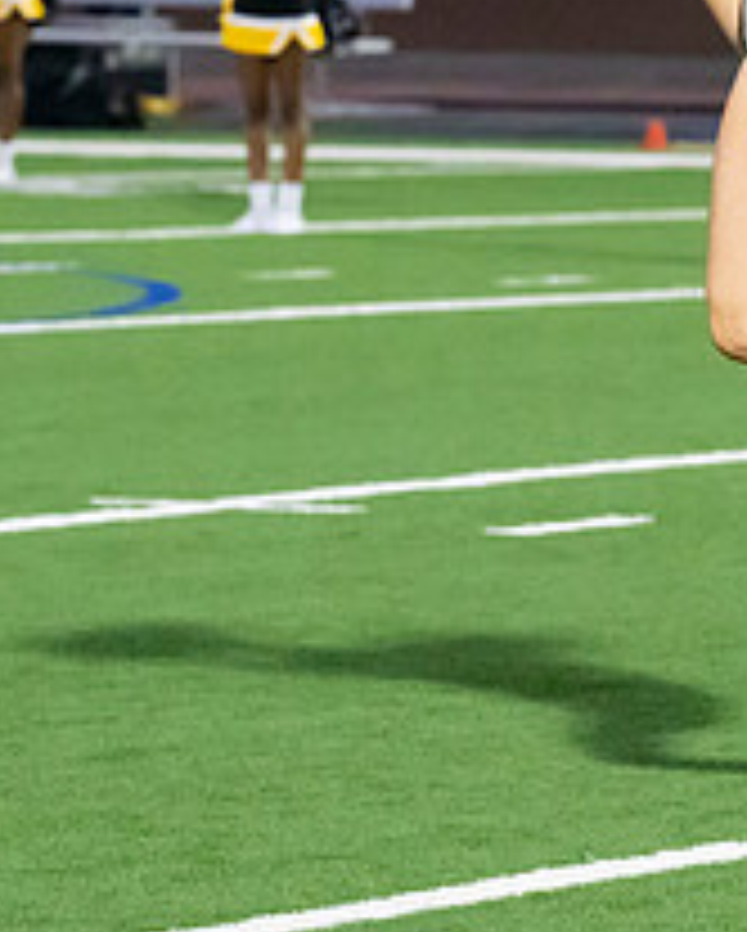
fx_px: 12252
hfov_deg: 3.5
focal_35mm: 444
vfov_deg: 4.3
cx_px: 829
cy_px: 77
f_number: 5.6
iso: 10000
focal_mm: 145
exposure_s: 1/1250
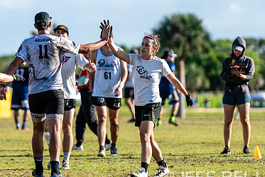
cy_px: 69
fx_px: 3314
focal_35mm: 450
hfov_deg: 4.6
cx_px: 66
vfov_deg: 3.1
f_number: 3.2
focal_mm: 200
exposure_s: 1/1250
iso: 64
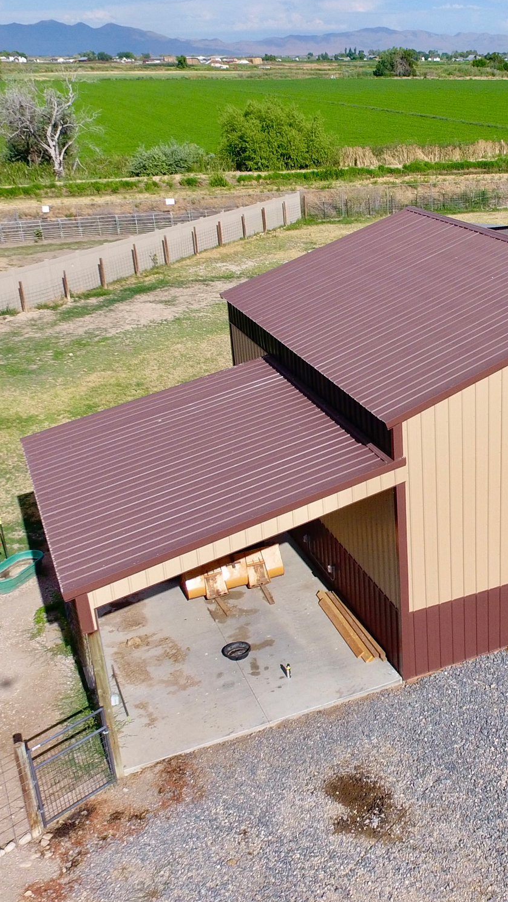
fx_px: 718
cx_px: 485
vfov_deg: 64.3
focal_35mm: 30
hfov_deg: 35.9
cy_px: 450
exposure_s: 1/1081
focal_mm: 3.61
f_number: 2.8
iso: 100
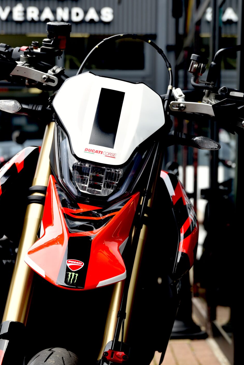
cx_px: 114
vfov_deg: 19.2
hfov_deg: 13.1
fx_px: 1066
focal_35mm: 105
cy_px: 300
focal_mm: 58
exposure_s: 1/100
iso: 200
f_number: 5
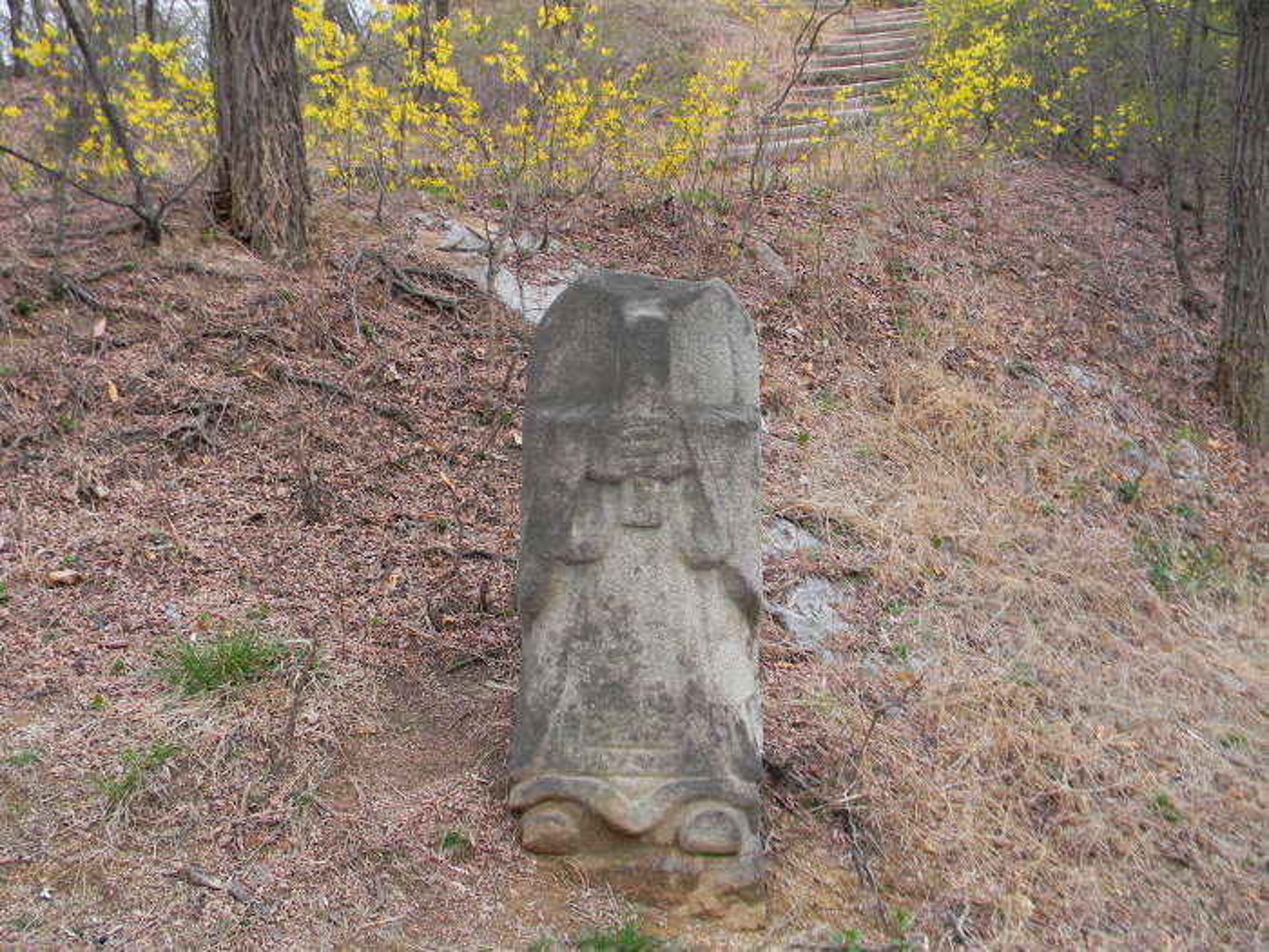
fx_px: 1320
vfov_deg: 39.7
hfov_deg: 51.4
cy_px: 476
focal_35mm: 36
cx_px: 634
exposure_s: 1/18.1
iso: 80
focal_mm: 6.4
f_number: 3.7
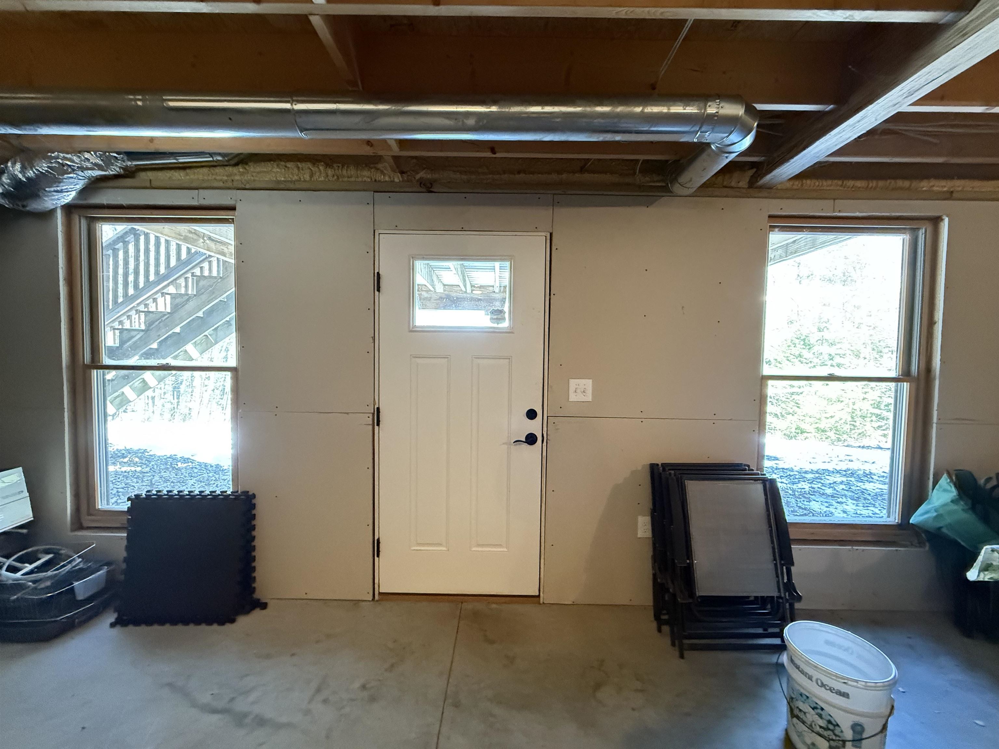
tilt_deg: -2.8
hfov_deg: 102.1
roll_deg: -0.6
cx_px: 500
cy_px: 374
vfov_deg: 85.7
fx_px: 404
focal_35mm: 14
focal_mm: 2.22
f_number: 2.2
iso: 1000
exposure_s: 1/60
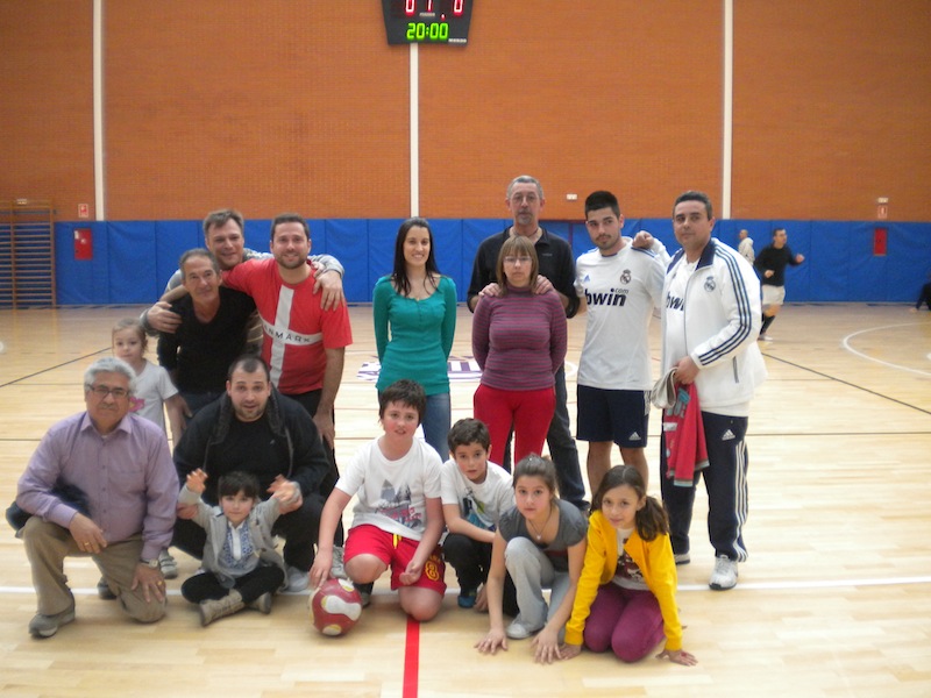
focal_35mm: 35
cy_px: 349
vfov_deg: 40.7
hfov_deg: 52.6
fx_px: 941
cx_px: 466
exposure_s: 1/59.2
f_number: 3.1
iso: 283
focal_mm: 6.3
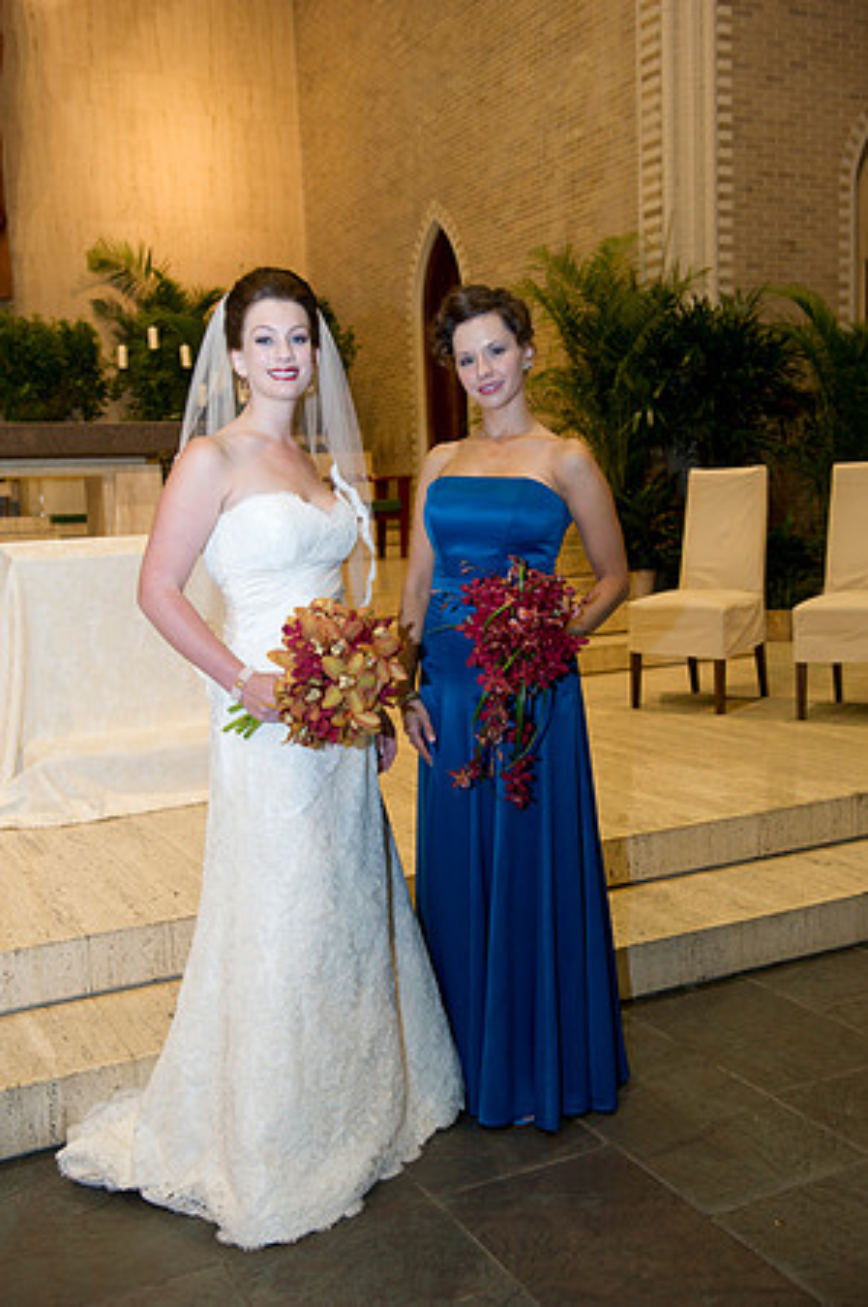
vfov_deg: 50.7
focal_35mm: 38
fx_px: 1377
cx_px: 434
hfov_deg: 35.0
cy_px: 654
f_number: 4.5
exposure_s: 1/60
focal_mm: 38
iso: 800
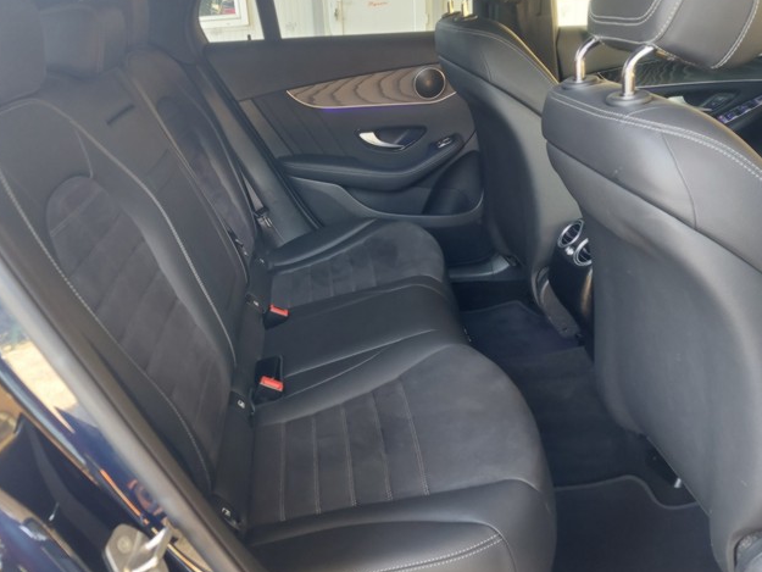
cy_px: 290
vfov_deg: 44.2
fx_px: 705
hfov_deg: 56.5
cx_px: 313
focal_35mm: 32
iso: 400
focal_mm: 5.23
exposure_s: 1/50
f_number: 1.8
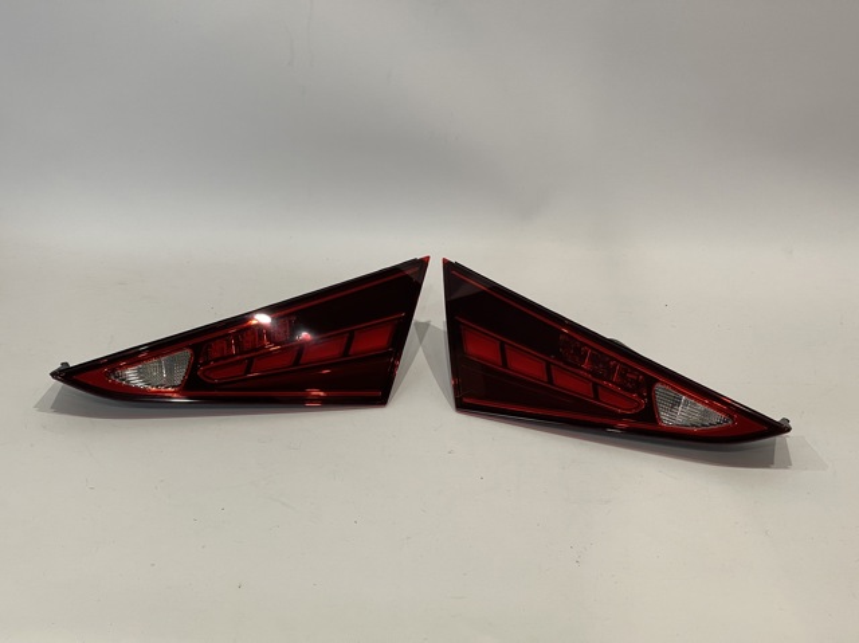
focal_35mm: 64
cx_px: 430
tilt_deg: -28.4
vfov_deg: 22.9
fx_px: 1587
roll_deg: -2.5
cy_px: 322
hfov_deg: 30.3
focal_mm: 7.5
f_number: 2.2
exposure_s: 1/50
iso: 125
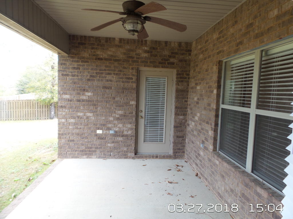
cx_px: 146
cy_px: 110
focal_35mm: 23
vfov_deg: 58.9
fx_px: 195
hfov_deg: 73.9
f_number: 3.5
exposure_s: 1/60
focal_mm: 4.1
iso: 100
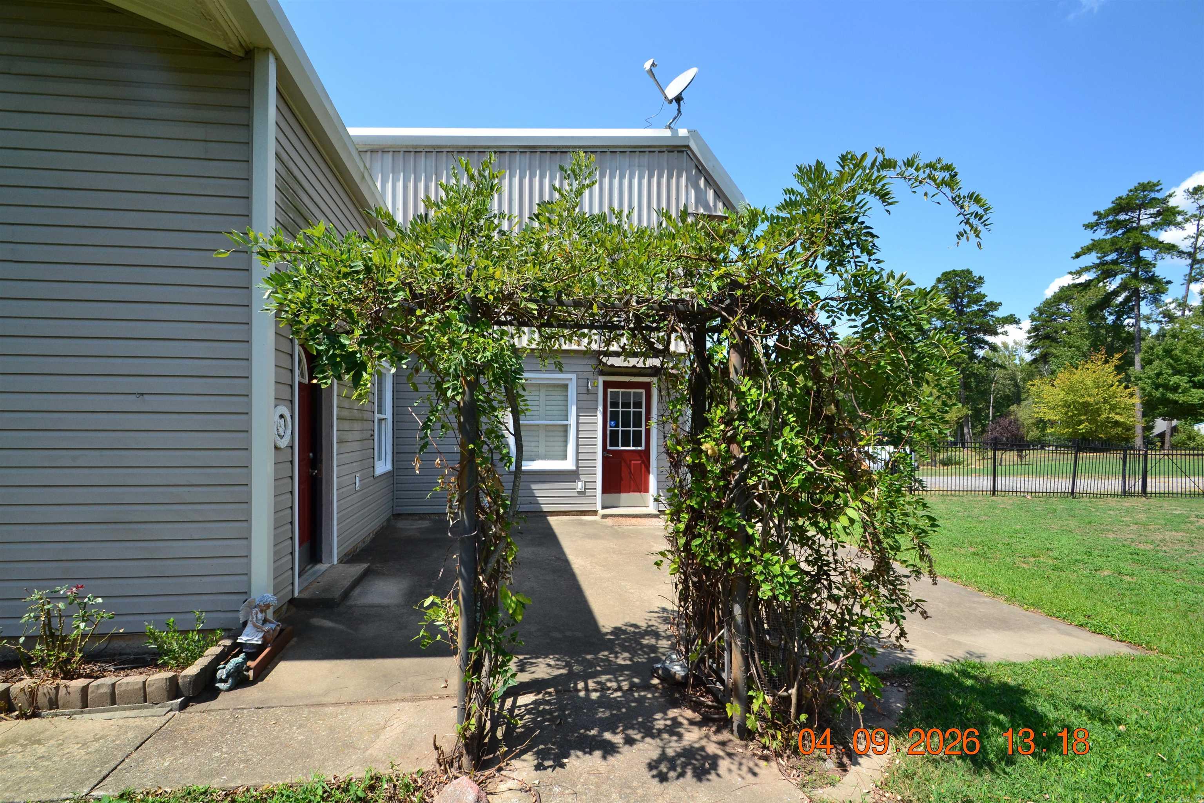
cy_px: 402
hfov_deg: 100.4
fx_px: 502
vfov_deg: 77.3
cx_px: 602
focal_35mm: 15
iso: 400
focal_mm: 10
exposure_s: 1/400
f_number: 11
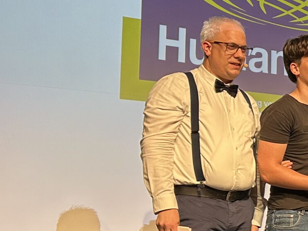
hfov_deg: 18.6
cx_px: 502
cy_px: 186
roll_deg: +1.0
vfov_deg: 16.5
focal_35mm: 89
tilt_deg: +5.7
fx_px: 792
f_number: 1.5
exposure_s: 1/89
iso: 125
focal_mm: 5.7
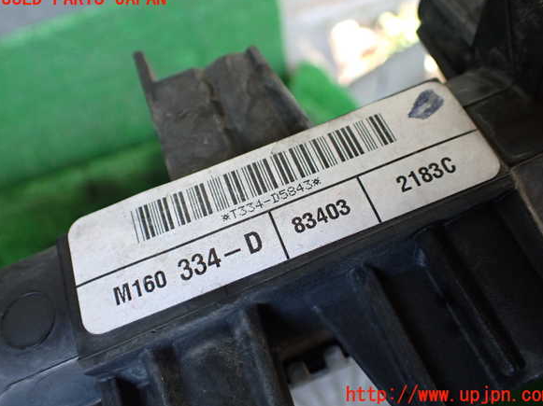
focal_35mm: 31
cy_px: 197
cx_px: 277
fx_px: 486
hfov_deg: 58.4
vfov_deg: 45.4
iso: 500
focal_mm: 5.4
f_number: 2.3
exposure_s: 1/125
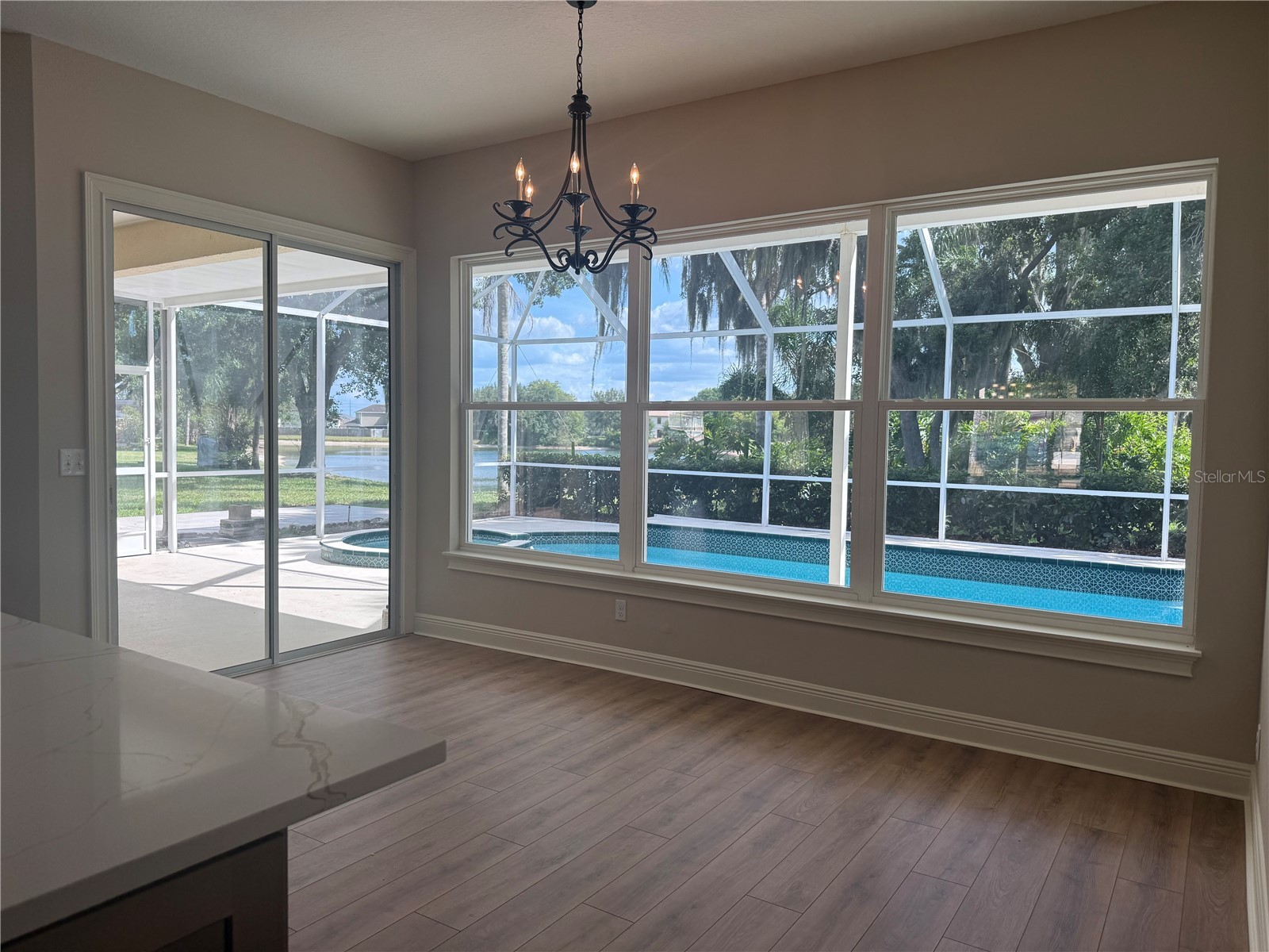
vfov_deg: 56.8
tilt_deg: -3.0
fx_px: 880
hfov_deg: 71.6
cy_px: 476
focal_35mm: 24
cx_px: 634
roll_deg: -0.6
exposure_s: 1/584
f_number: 1.78
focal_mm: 6.76
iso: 80
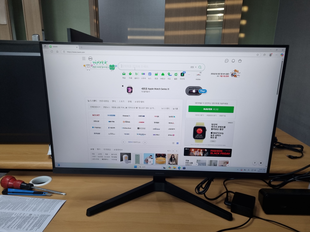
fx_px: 233
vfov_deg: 53.1
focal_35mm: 26
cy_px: 116
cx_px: 155
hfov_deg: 67.3
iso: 100
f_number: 1.8
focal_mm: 5.4
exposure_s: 1/120
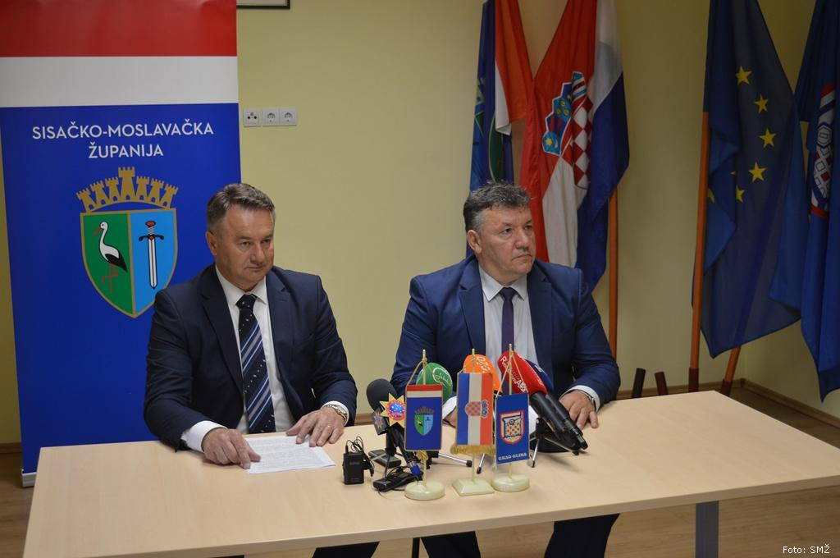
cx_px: 420
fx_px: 1188
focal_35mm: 51
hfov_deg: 38.9
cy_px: 279
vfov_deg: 26.4
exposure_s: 1/50
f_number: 4.5
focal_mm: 34
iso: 400
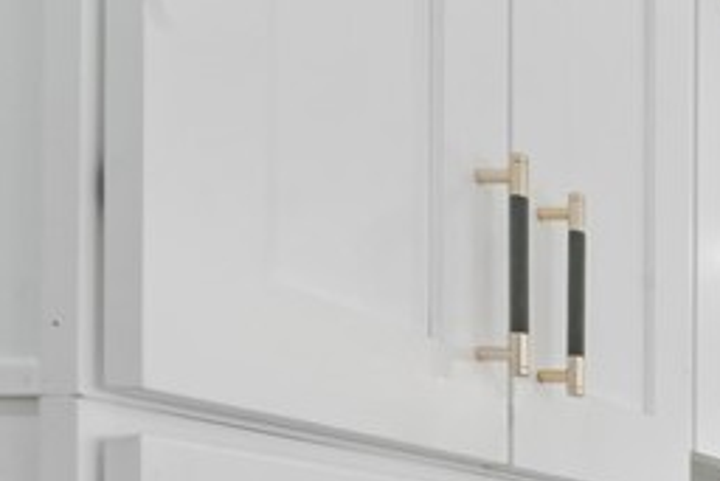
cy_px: 591
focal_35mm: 56
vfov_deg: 22.2
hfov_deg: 23.5
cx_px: 1212
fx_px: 1121
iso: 100
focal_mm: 14
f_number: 13
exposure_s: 1/1.25
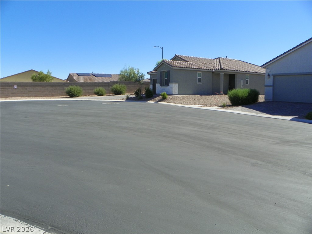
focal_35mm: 26
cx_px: 156
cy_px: 117
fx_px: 234
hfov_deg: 67.3
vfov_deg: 53.1
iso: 64
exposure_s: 1/400
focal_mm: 4.6
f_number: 5.6
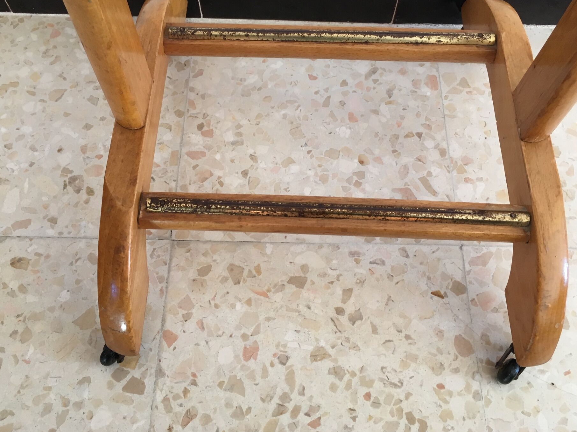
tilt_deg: -64.2
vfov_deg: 44.1
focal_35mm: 32
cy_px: 205
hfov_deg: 56.8
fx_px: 533
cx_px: 283
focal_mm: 4.15
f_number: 2.2
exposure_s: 1/33
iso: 100
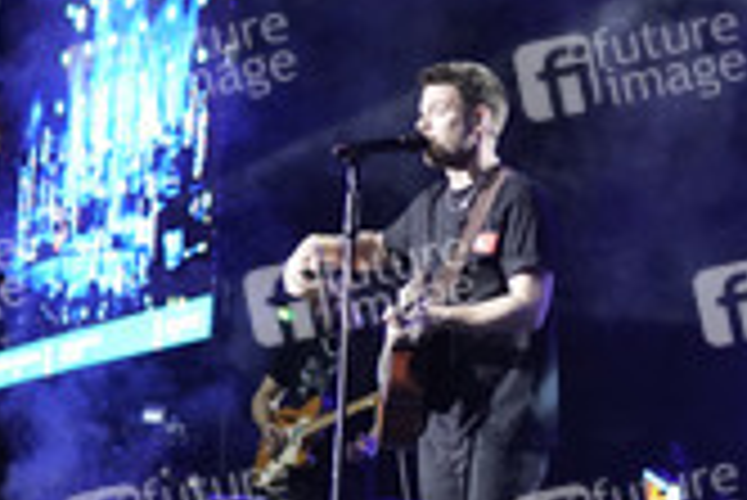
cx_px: 691
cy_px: 180
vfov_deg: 11.3
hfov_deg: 16.5
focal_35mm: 122
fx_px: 2534
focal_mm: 30
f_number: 1.4
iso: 1250
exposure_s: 1/250
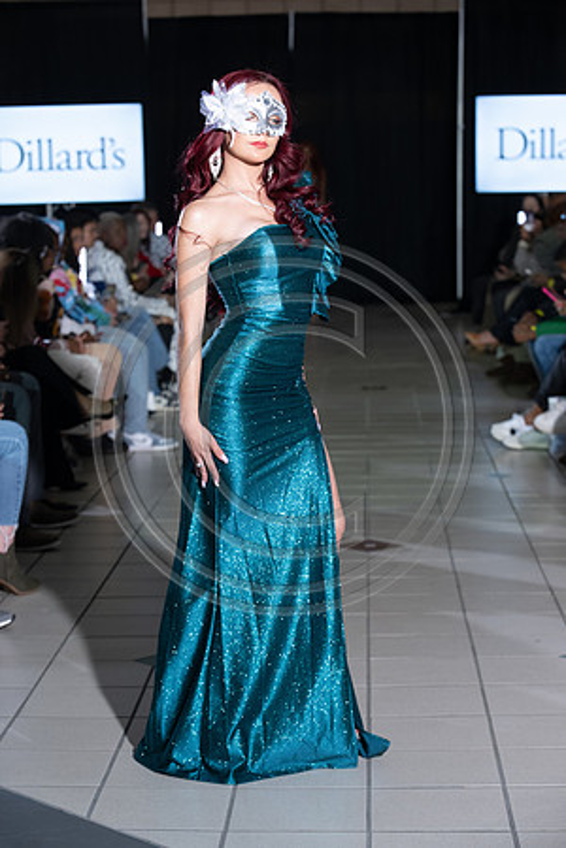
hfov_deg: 16.7
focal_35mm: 82
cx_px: 283
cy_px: 424
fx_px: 1934
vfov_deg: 24.8
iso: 1250
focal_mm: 82
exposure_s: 1/160
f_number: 5
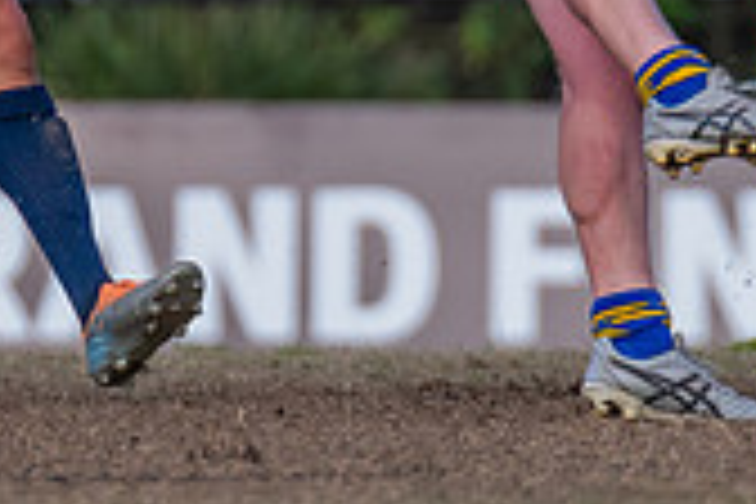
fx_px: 40695
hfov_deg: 1.1
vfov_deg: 0.7
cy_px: 100
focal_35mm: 1938
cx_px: 431
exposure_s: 1/2000
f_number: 5
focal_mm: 380
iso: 800
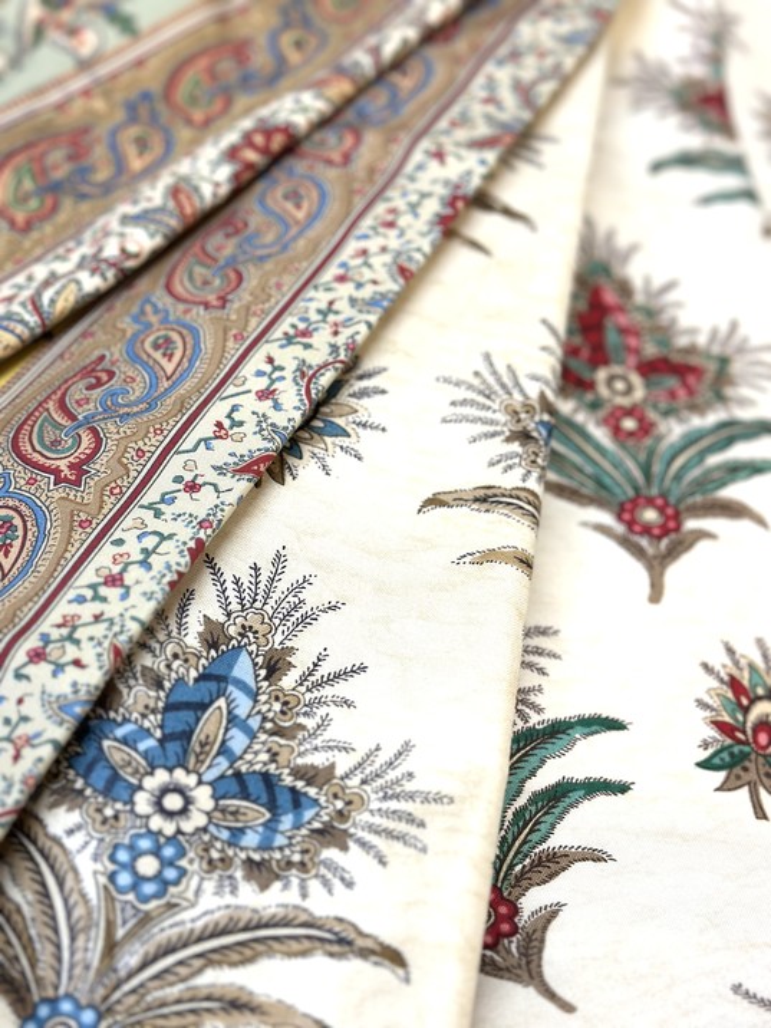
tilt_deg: -53.2
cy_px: 514
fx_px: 1425
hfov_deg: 30.3
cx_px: 386
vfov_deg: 39.7
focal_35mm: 48
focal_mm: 6.86
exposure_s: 1/50
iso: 80
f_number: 1.78
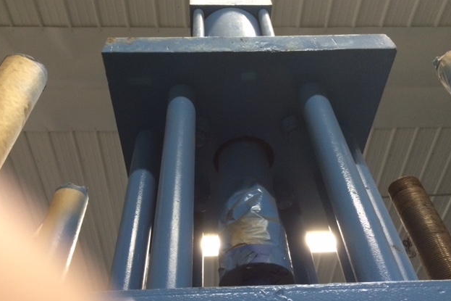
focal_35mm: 31
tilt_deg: +47.0
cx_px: 223
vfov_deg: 42.3
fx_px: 388
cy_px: 161
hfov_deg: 60.3
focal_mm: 4.15
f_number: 2.2
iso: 200
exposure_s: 1/30
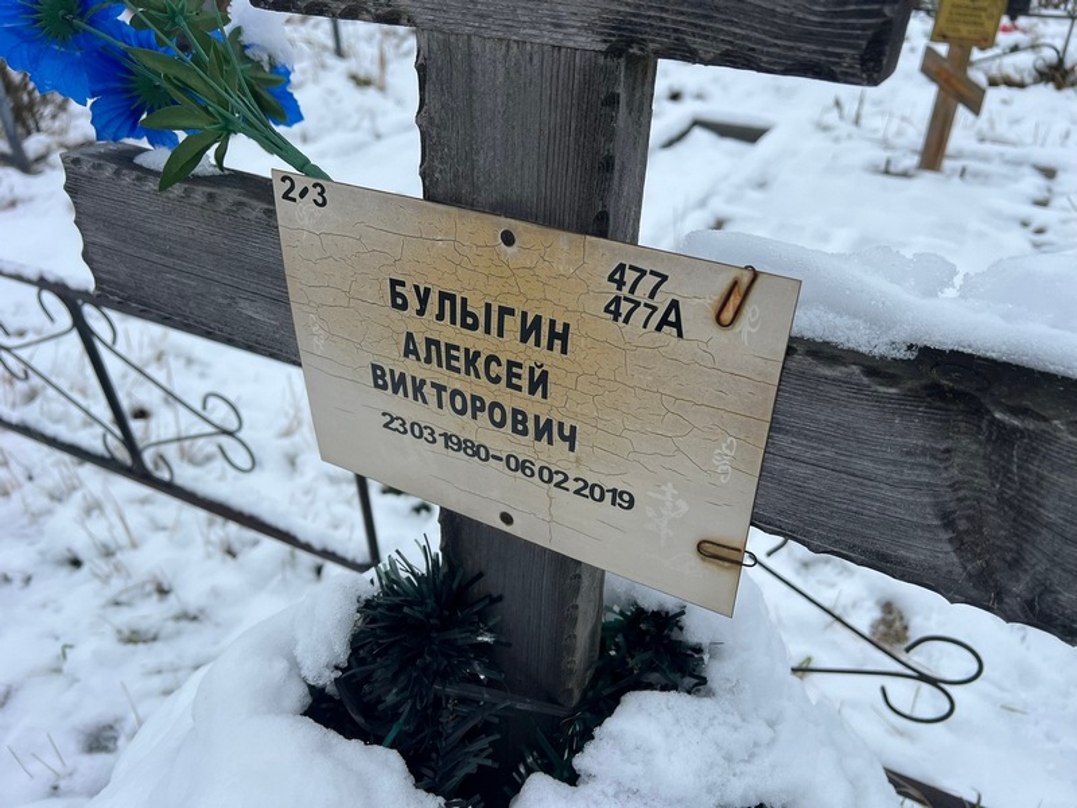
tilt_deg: -31.1
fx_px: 809
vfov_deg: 53.1
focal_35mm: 26
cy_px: 404
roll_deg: -2.5
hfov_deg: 67.3
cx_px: 538
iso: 50
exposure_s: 1/666
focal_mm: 5.7
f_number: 1.5
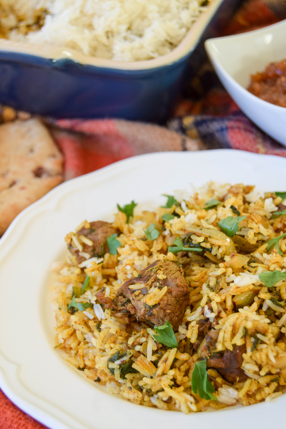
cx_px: 143
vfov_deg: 29.2
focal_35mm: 69
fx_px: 822
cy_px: 214
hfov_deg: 19.7
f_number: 5.3
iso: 500
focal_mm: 46
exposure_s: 1/60
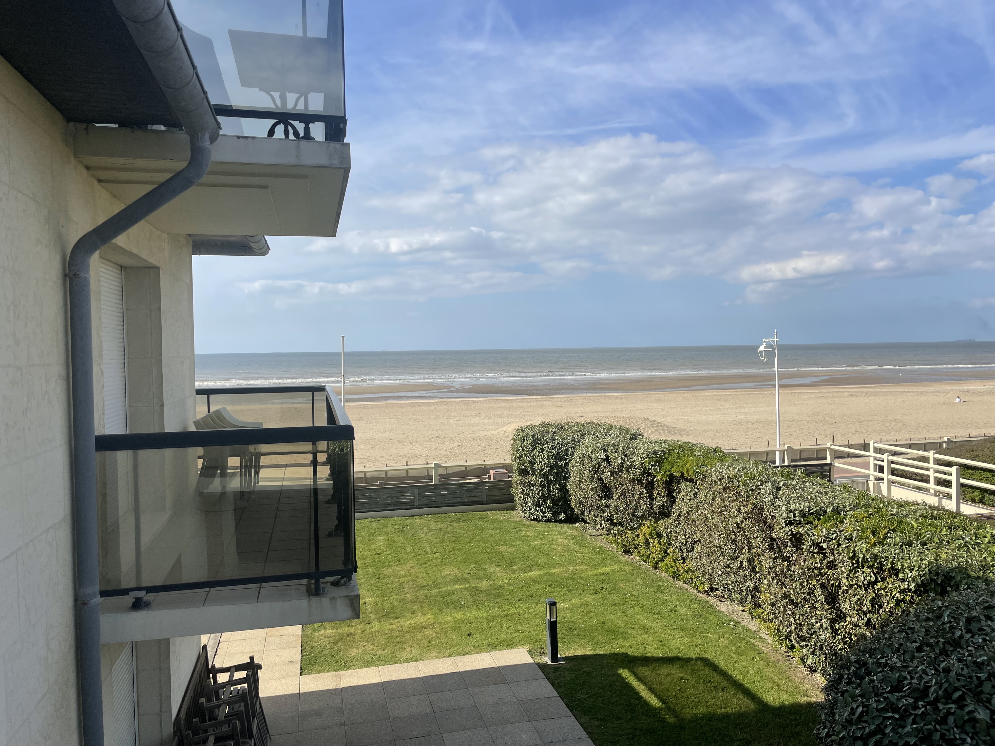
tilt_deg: -2.5
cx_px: 498
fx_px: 747
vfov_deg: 53.1
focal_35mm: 26
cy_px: 373
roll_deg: +0.6
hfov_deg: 67.3
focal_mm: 4.2
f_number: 1.6
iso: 32
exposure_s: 1/5051
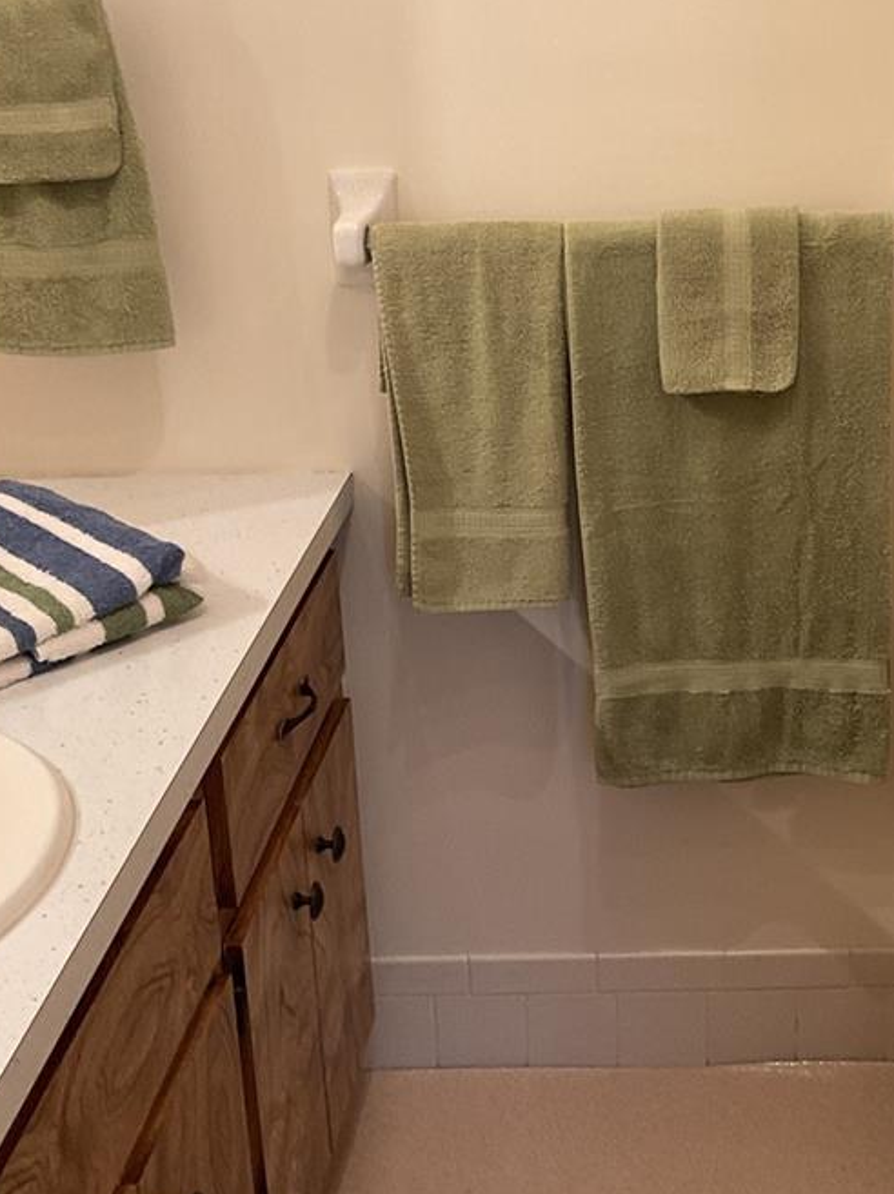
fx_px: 1827
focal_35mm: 53
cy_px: 413
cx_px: 765
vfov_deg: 35.9
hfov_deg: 26.8
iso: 80
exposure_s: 1/60
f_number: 1.8
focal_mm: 3
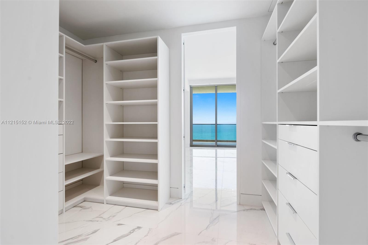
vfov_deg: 70.4
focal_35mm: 17
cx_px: 184
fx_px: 174
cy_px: 122
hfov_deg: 93.3
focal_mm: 17
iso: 125
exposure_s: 1/6
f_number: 7.1
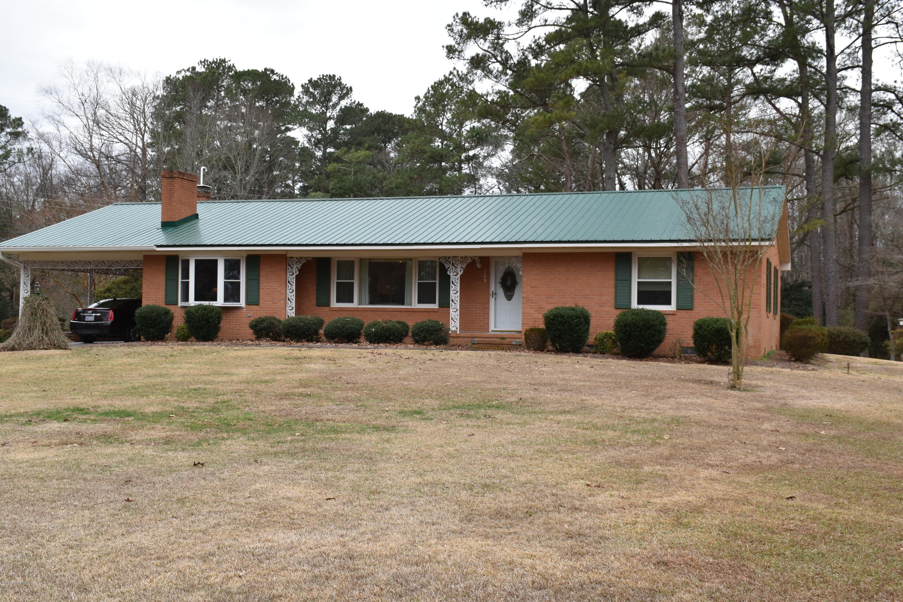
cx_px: 452
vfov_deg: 29.9
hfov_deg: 43.6
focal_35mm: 45
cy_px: 301
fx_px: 1129
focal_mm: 30
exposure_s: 1/250
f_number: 8
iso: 400
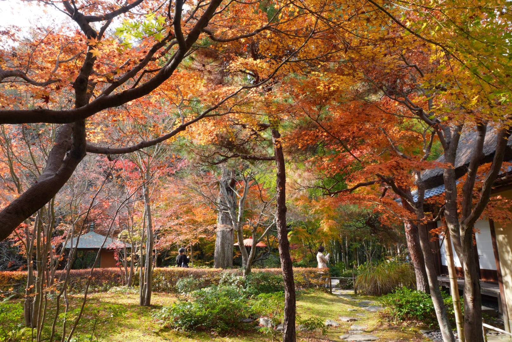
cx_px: 256
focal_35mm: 24
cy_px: 171
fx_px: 342
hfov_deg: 73.7
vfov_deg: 53.2
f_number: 14
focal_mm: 16
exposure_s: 1/30
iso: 200
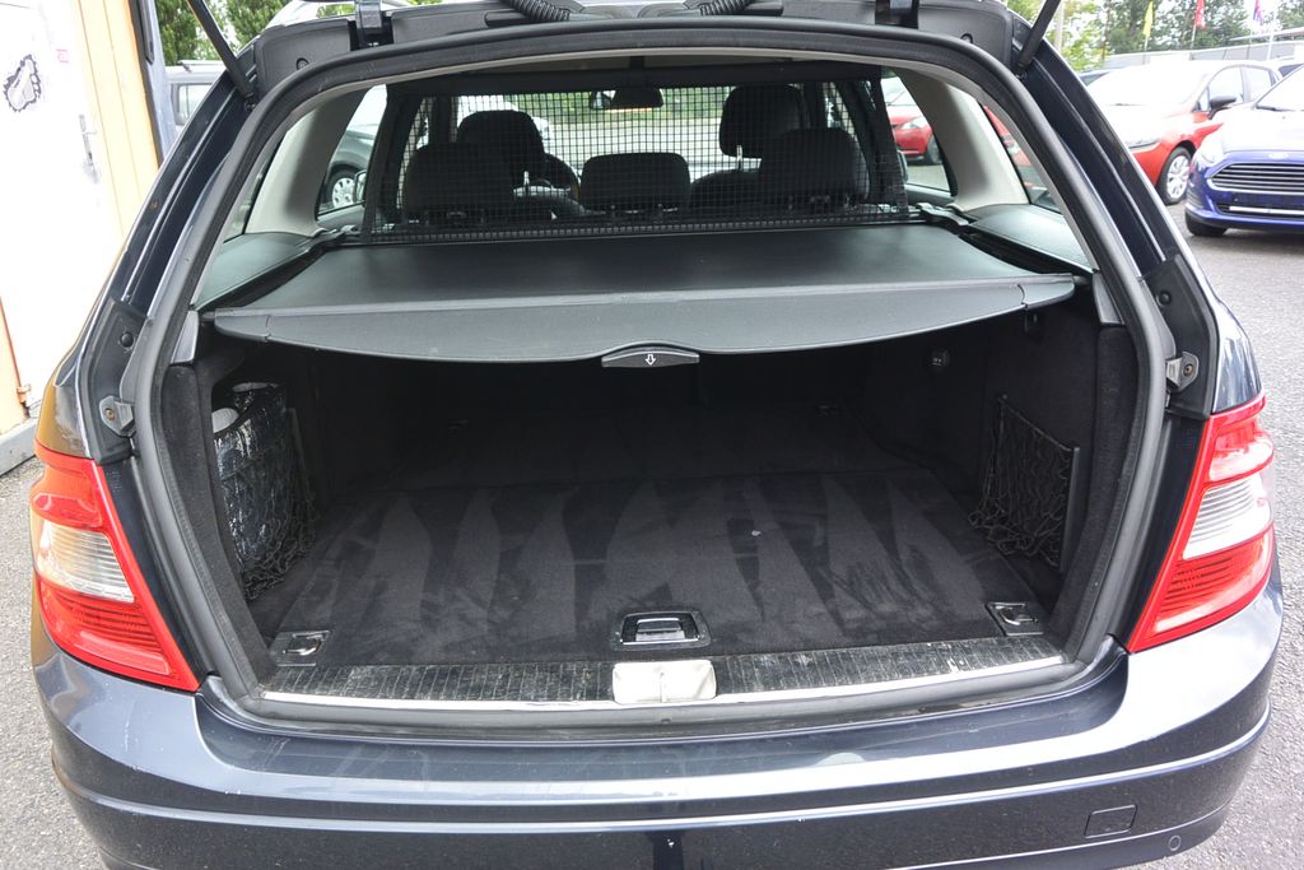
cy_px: 435
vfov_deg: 47.9
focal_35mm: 27
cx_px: 652
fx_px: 978
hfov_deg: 67.4
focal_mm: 10
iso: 160
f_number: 4
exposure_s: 1/200
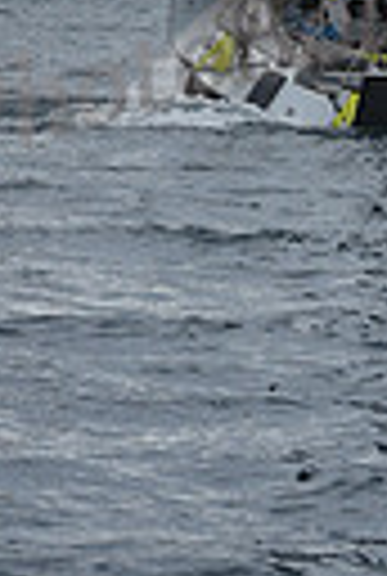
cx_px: 812
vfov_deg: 6.3
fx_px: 5068
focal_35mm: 316
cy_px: -706
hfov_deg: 4.3
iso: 250
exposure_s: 1/800
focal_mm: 70
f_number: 7.1
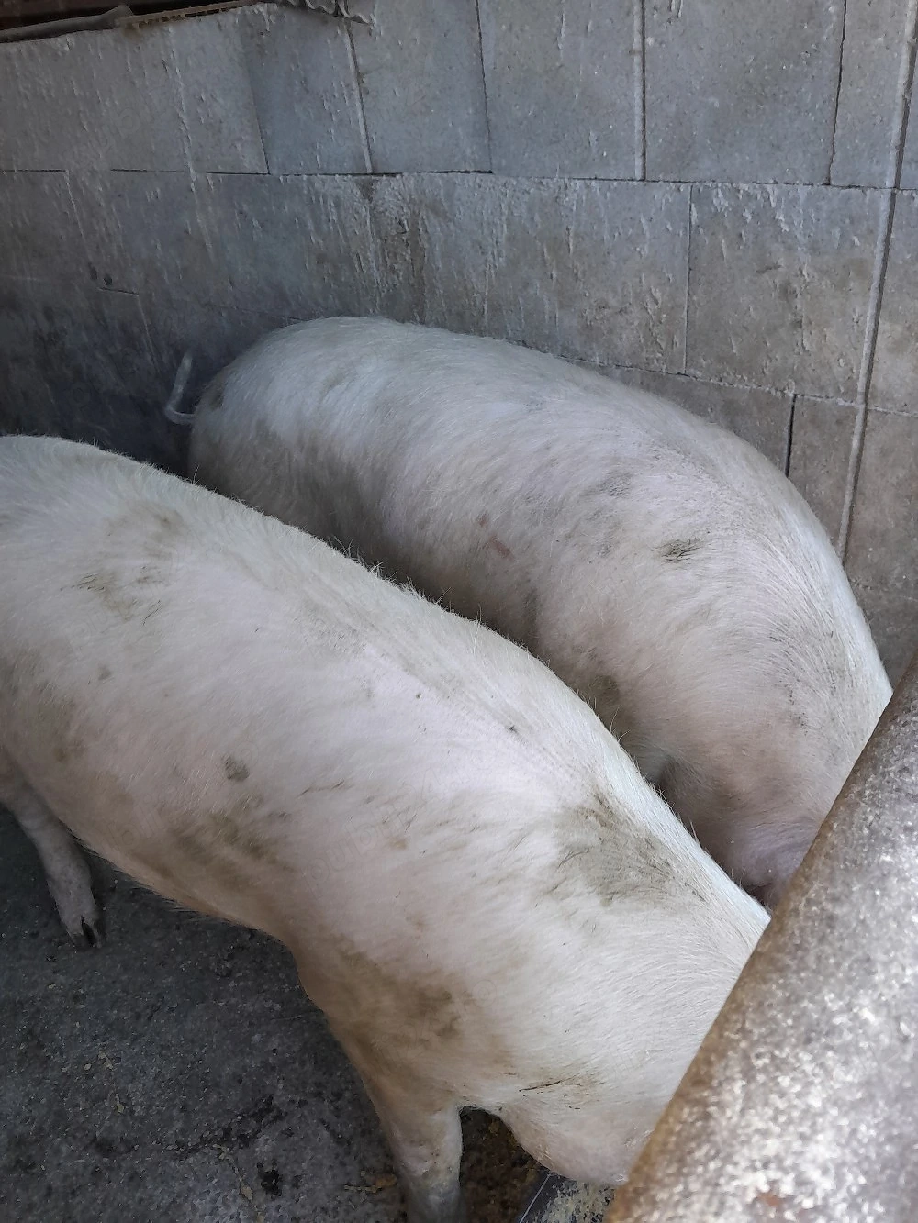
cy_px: 612
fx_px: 919
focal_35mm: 26
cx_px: 459
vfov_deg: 67.3
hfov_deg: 53.1
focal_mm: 3.98
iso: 50
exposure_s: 1/50
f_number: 1.8
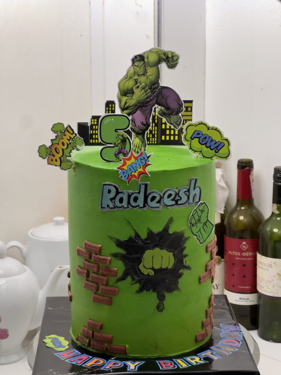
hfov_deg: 19.1
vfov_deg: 25.3
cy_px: 188
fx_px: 833
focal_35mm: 77
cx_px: 140
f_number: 2.8
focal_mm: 9
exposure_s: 1/100
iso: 100
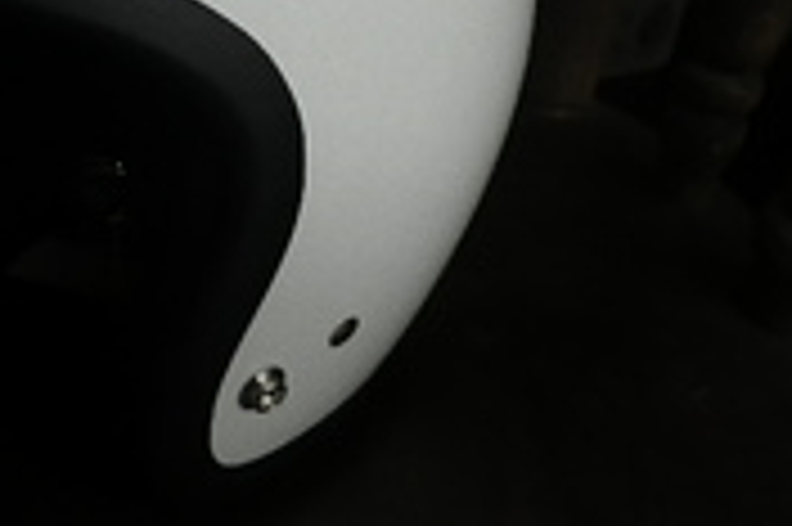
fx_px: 1275
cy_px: 70
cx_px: 162
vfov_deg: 22.8
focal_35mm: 58
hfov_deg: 33.5
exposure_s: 1/50
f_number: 3.5
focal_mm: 5
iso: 320
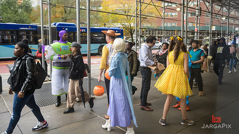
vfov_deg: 40.0
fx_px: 184
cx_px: 120
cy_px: 56
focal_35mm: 29
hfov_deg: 66.1
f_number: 3.2
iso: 800
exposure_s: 1/250
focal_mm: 27
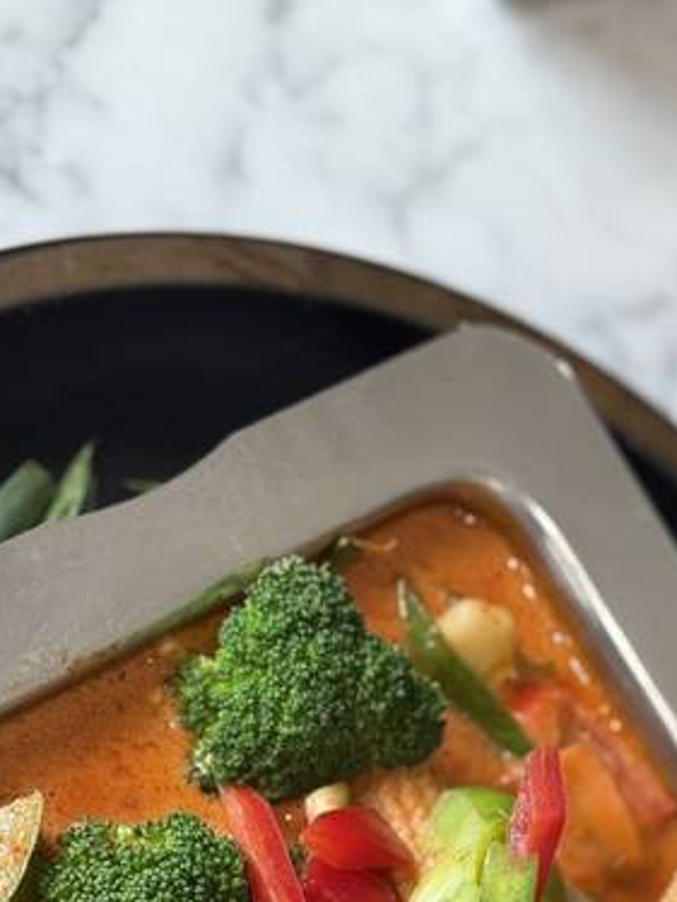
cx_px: 479
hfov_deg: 15.7
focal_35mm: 94
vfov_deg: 20.3
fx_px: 2448
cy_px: 860
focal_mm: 6.76
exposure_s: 1/120
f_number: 1.78
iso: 250
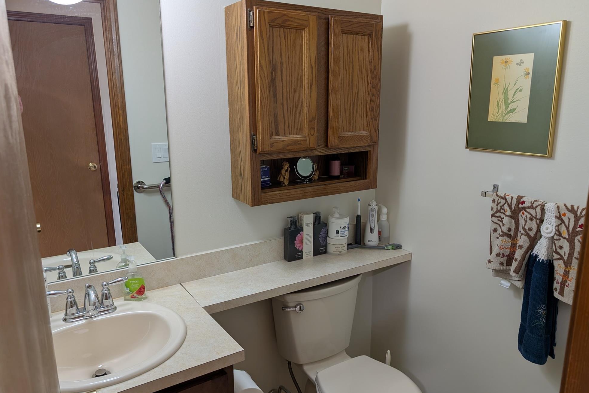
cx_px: 295
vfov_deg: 49.6
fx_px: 425
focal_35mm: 26
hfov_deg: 69.4
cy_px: 200
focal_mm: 6.9
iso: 101
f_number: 1.68
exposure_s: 1/24
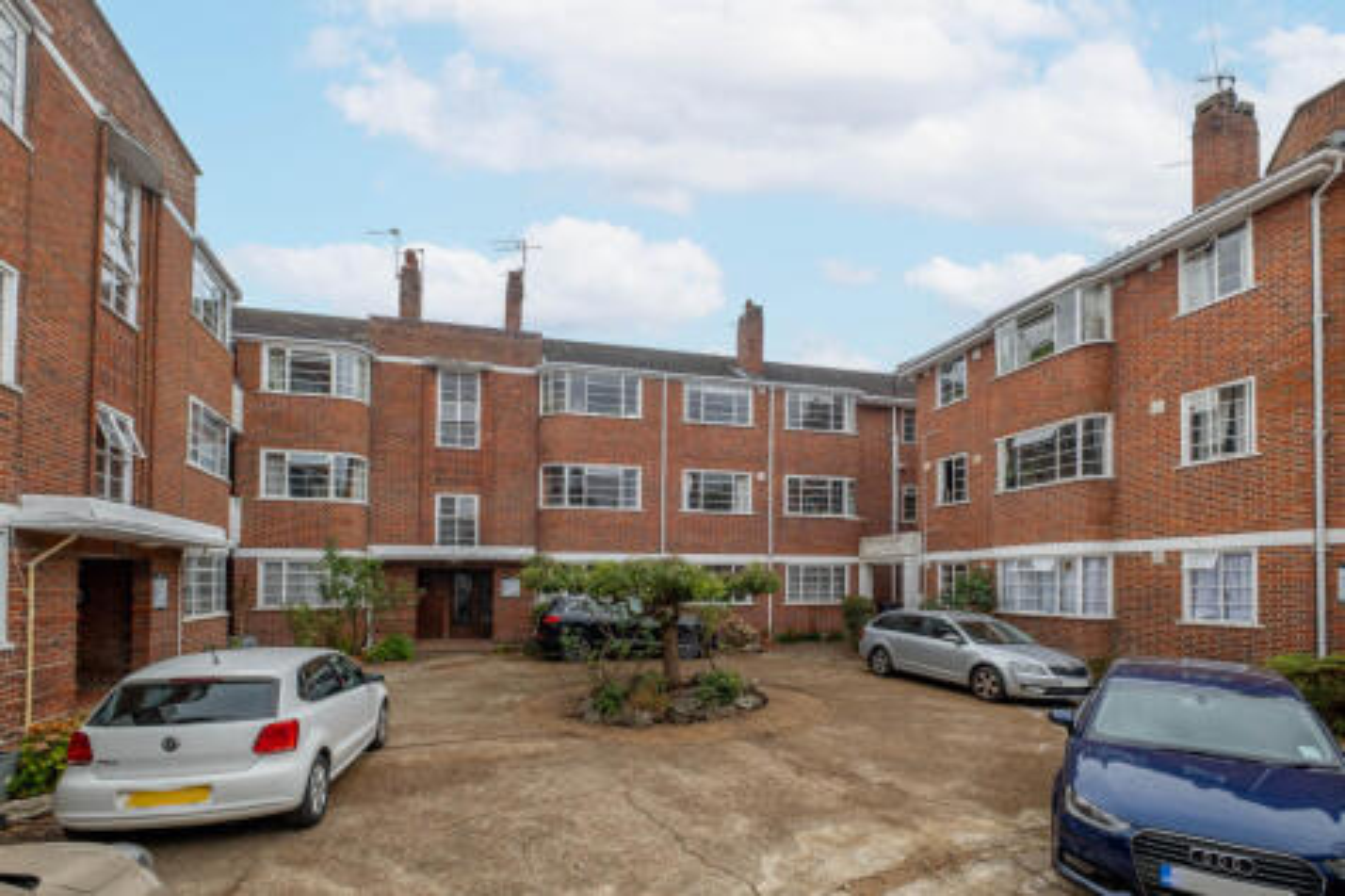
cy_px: 448
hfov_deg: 100.4
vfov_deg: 77.3
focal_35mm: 15
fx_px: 560
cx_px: 672
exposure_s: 1/200
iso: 400
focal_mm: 10
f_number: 6.4
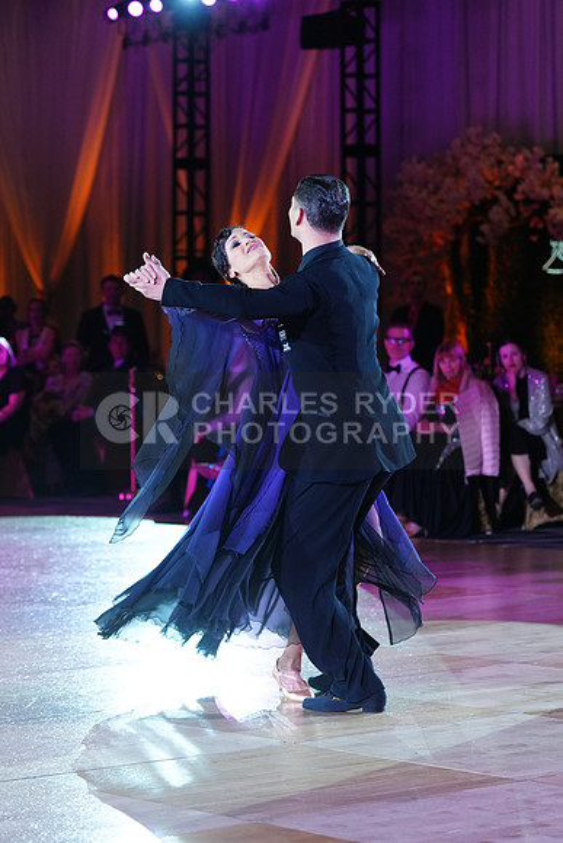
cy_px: 422
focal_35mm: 111
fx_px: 2602
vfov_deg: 18.4
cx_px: 282
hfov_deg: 12.3
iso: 2000
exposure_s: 1/400
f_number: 4
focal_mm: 111
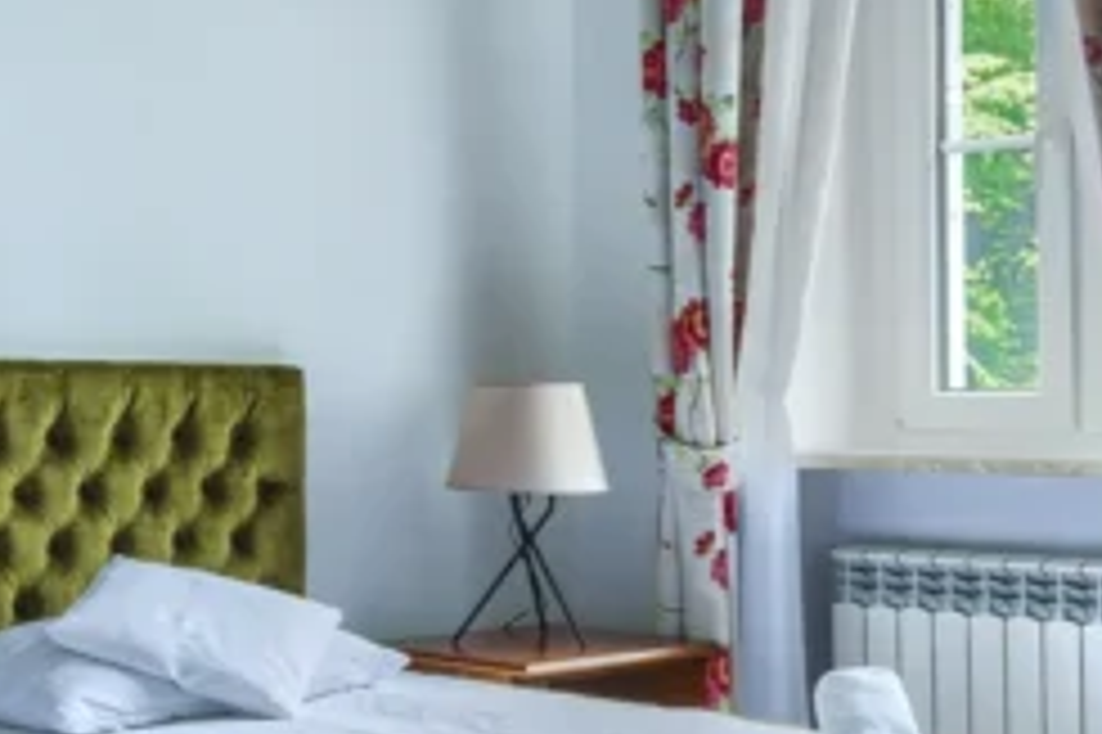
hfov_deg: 29.2
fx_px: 2114
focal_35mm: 69
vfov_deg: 19.7
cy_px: 378
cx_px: 639
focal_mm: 11
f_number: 8
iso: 100
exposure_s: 1/4
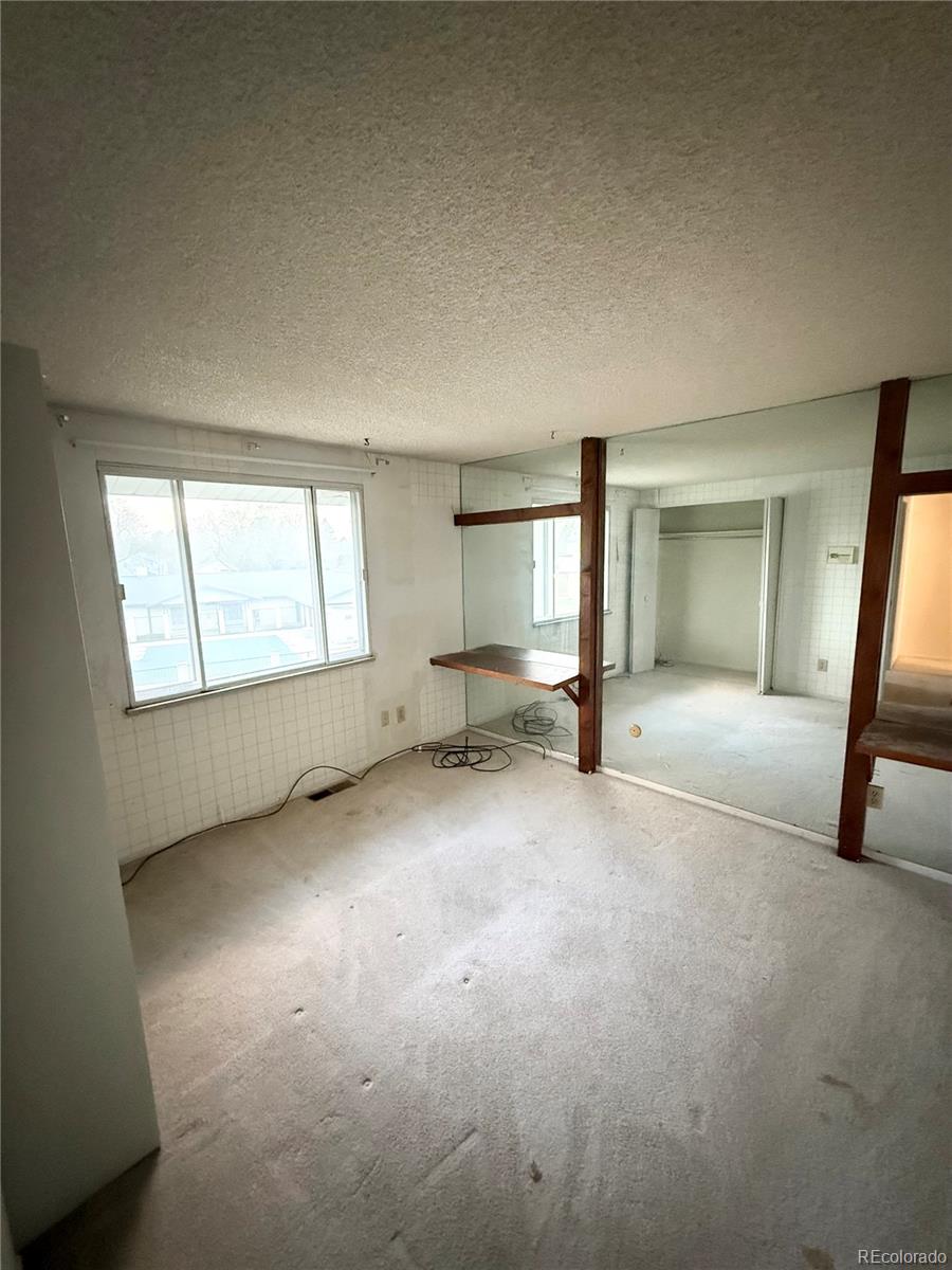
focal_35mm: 14
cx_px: 476
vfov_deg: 102.1
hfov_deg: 85.7
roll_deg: +1.6
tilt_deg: -9.5
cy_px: 635
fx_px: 513
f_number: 2.2
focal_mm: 2.22
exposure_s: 1/40
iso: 1250
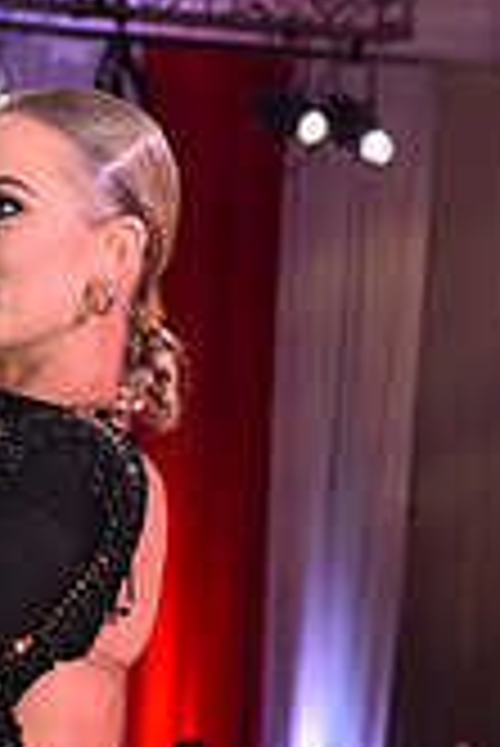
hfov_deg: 7.1
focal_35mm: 192
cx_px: -187
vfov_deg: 10.5
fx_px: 3991
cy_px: 932
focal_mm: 55
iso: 2500
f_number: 6.3
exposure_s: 1/320
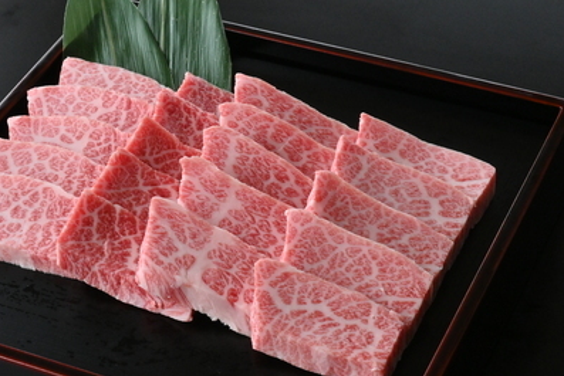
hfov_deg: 18.8
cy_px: 232
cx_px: 219
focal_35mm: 109
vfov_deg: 12.6
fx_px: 1705
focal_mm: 45
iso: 1800
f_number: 16
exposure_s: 1/80
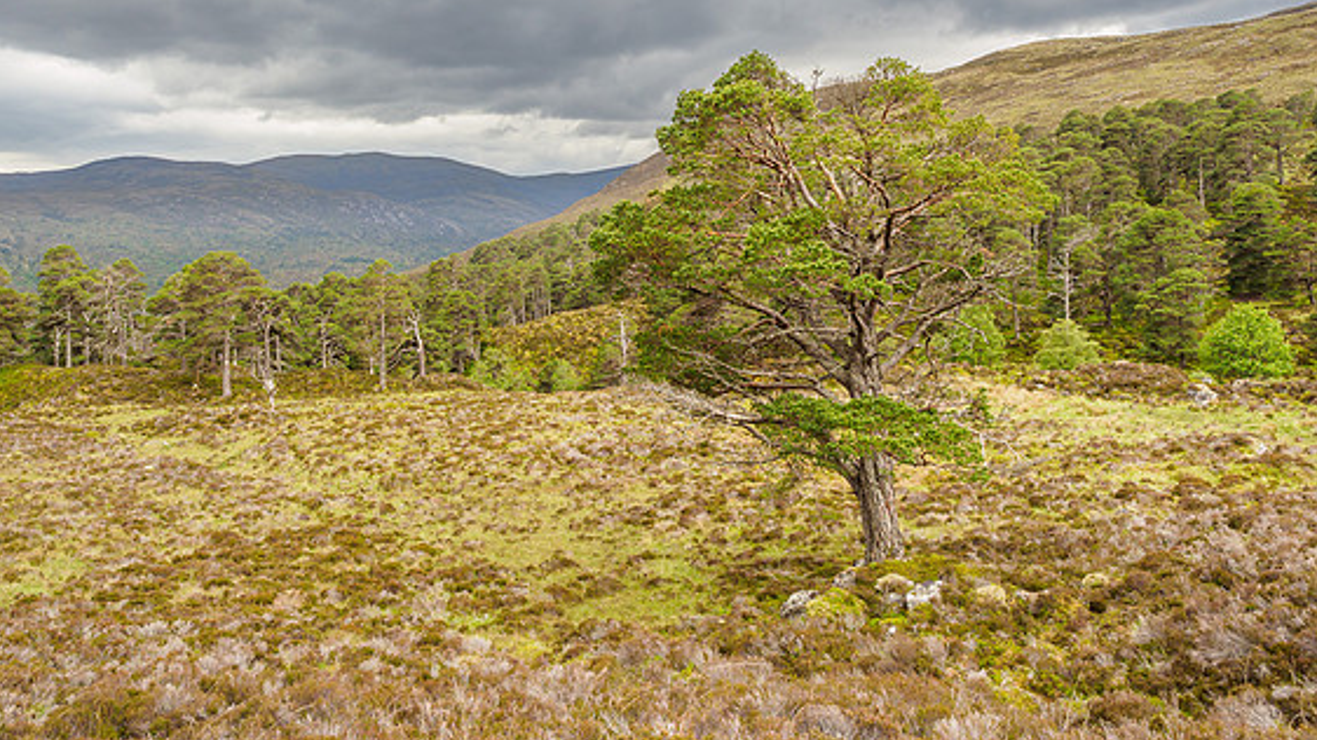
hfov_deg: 69.9
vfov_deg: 42.2
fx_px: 943
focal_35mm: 27
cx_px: 640
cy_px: 240
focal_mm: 12
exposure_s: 1/80
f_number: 7.1
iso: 200
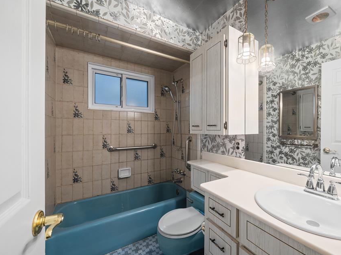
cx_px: 196
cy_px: 135
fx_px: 138
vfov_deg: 85.6
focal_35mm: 14
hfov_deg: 101.3
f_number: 8
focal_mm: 12
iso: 250
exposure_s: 1/2
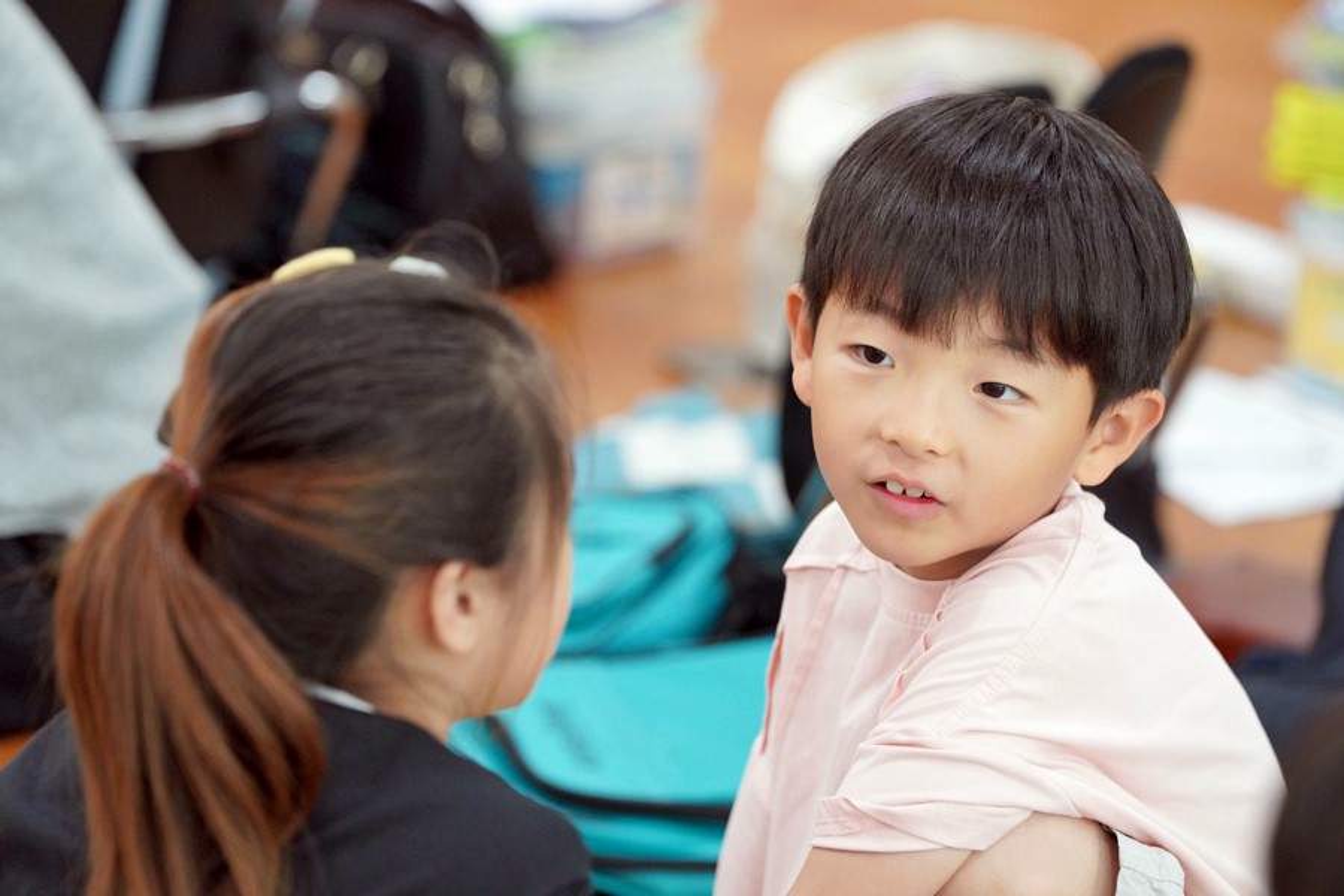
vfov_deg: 7.5
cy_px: 448
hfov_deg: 11.3
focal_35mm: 182
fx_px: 6794
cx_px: 672
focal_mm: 182
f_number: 4
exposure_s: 1/200
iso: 4000
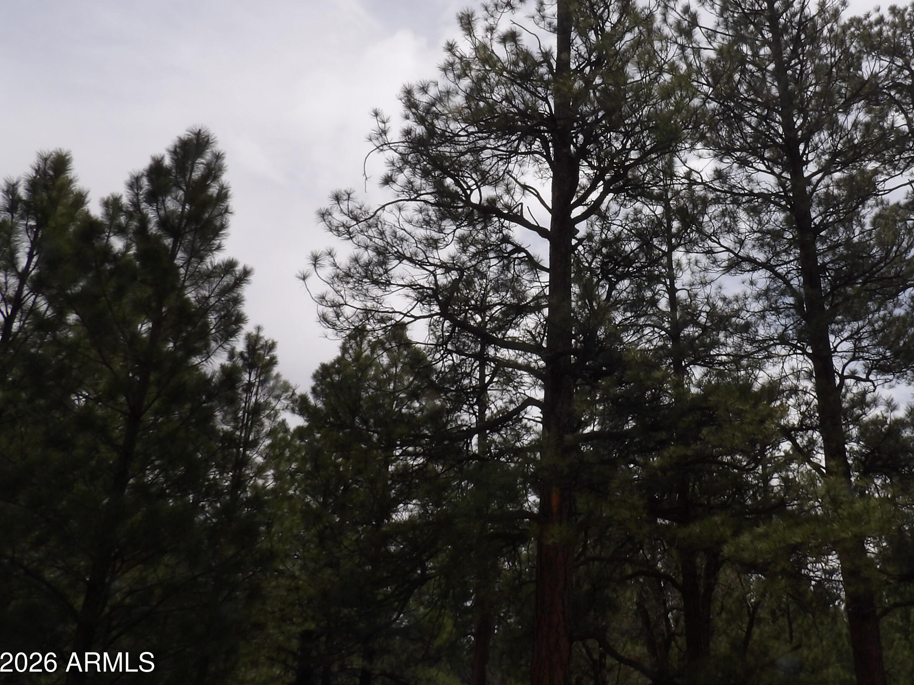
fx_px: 871
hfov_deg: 54.0
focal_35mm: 33
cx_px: 625
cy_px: 234
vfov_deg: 42.4
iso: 100
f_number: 7.4
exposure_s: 1/402
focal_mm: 4.3
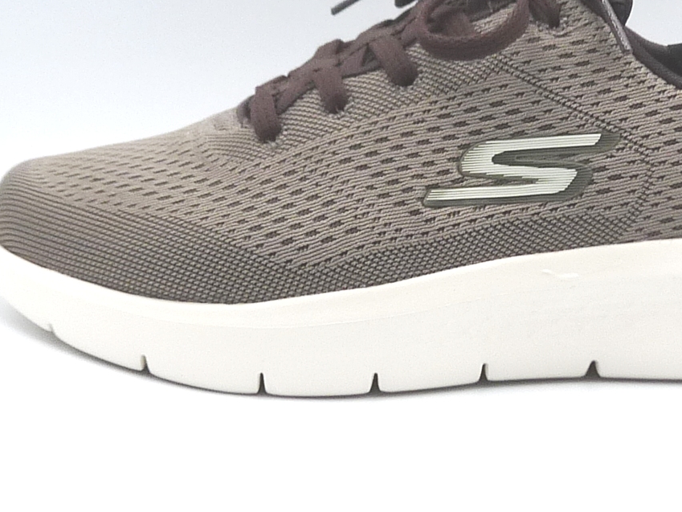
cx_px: 488
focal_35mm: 98
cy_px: 171
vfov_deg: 15.1
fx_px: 1931
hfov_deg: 19.9
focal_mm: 5.3
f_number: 4
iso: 100
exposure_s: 1/250
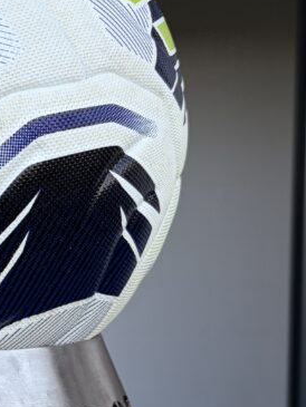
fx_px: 860
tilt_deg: -3.0
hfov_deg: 18.6
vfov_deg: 26.2
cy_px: 323
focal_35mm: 73
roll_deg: +0.6
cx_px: -105
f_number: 1.6
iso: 40
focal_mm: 5.96
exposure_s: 1/217
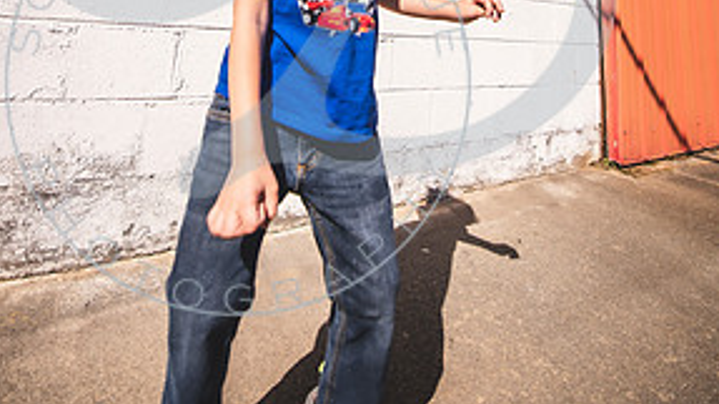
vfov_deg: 35.6
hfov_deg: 78.7
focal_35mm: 23
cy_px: -108
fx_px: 438
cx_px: 351
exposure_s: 1/2500
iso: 100
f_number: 2.8
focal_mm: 14
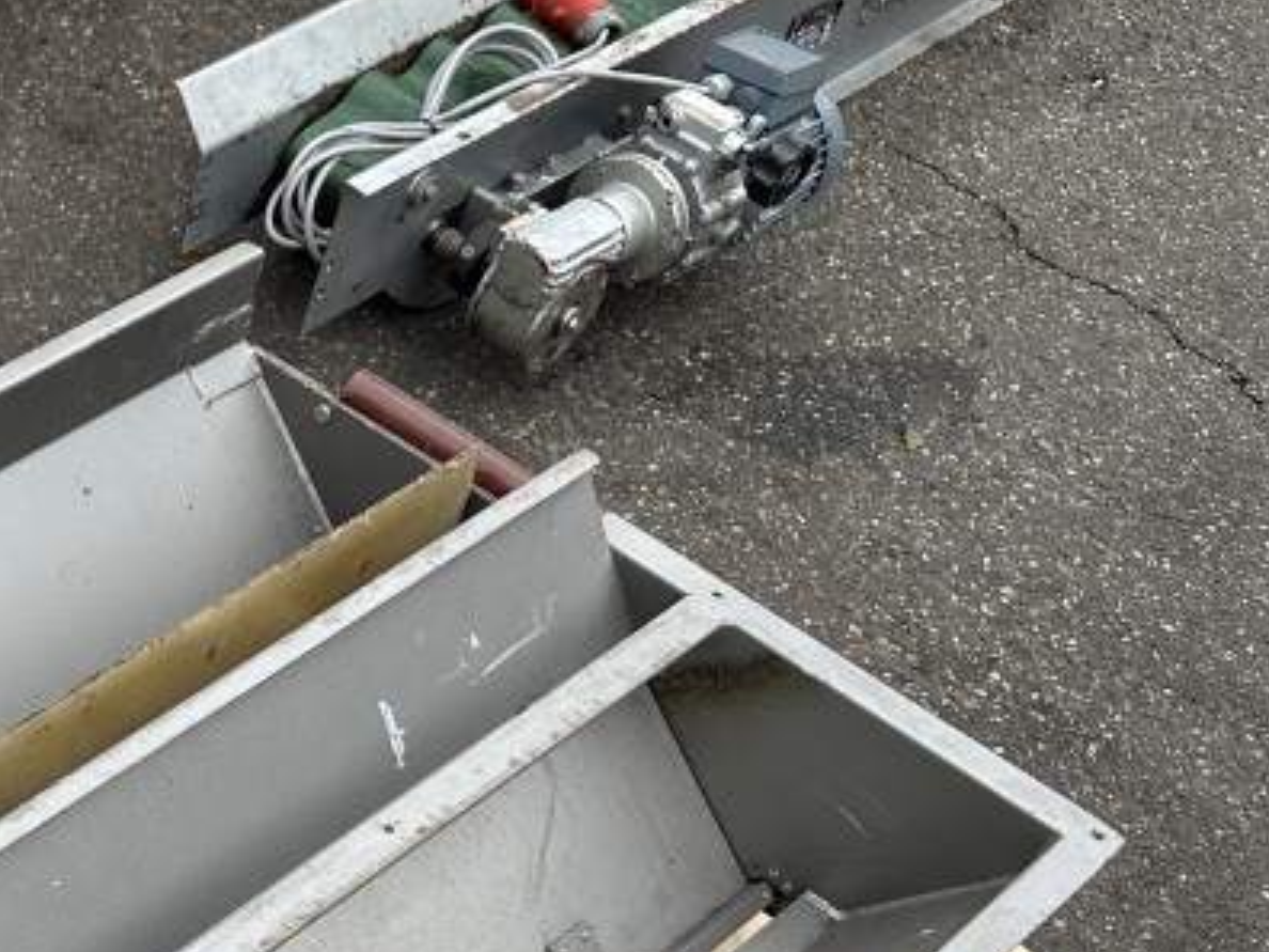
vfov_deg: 23.2
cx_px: -263
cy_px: 792
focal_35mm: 62
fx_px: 2273
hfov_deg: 27.4
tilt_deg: -49.9
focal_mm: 6.86
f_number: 1.78
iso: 80
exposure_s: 1/694
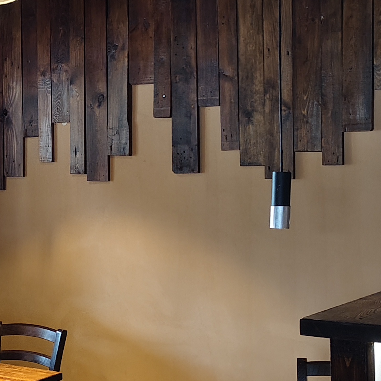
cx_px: 36
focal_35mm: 77
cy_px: 173
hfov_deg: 21.9
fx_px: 959
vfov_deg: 22.5
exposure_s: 1/33.3
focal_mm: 5.56
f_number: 1.88
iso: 2199
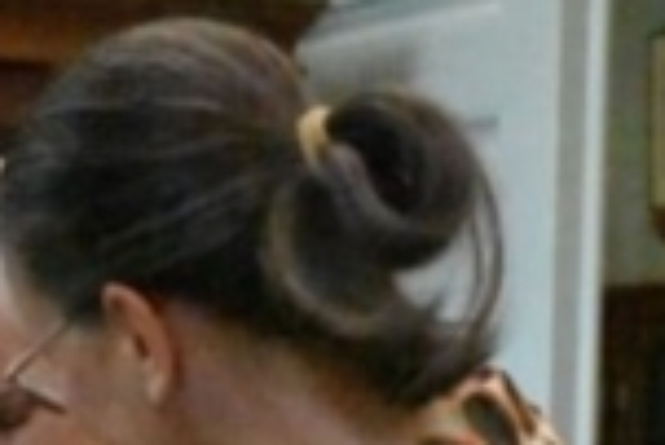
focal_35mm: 178
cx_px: 26
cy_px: 908
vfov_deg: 7.4
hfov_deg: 11.4
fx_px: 3291
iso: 25600
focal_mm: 28
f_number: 4.2
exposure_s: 1/4000
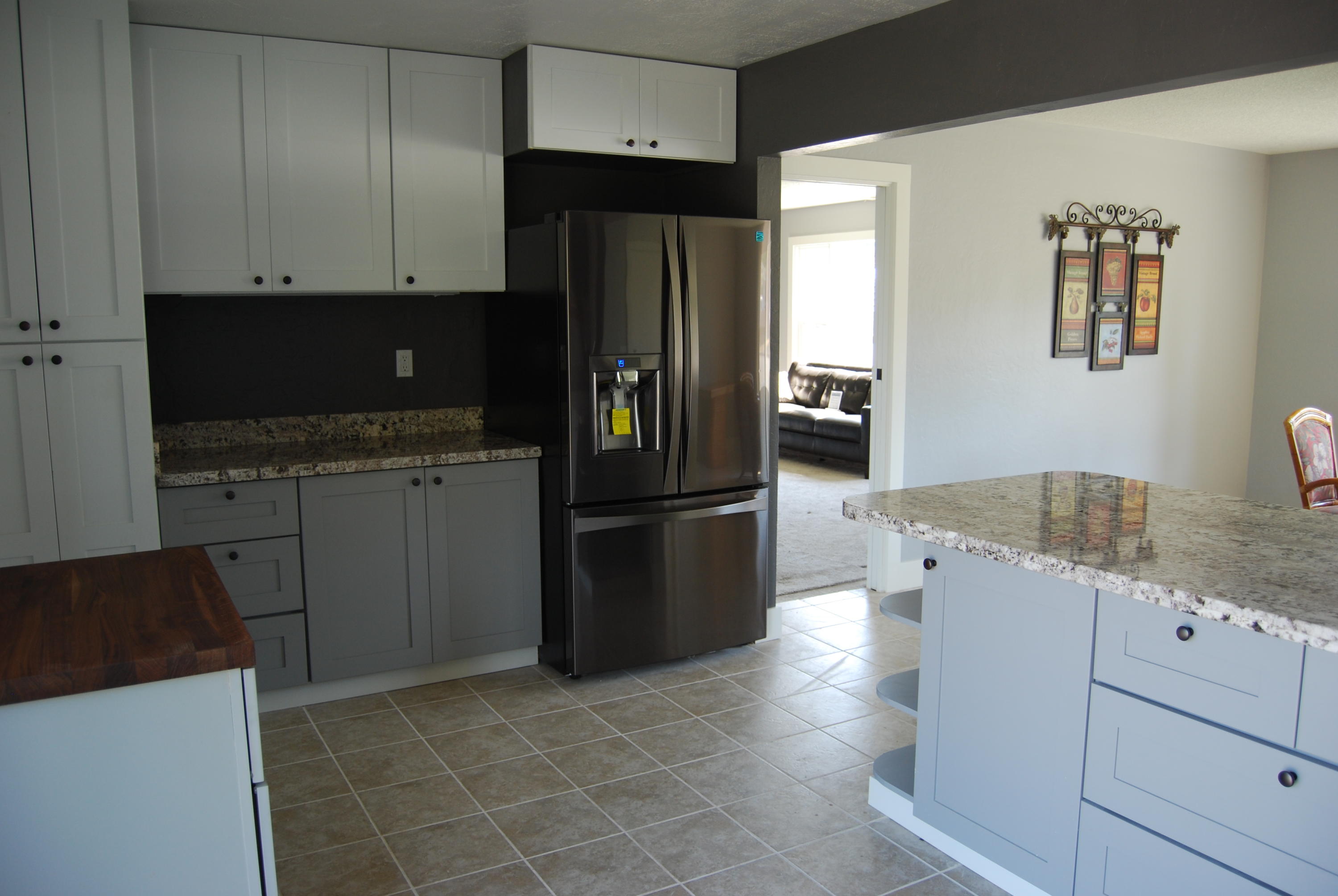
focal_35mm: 27
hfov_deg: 67.3
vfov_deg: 48.0
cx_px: 669
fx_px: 1005
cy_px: 448
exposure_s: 1/50
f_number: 3.5
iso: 200
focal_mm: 18
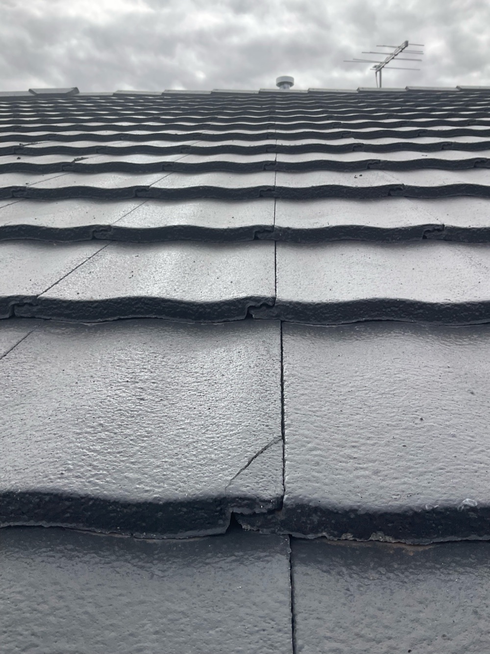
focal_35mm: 29
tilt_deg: -4.2
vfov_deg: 61.7
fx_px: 547
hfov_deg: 48.2
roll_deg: +0.8
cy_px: 327
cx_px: 245
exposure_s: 1/1786
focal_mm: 3
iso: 16
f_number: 1.8
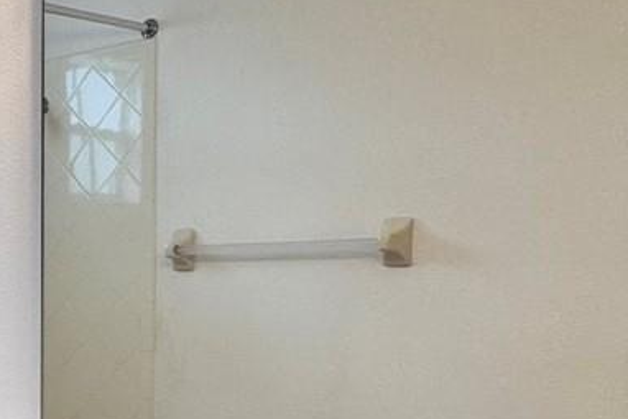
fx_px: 1064
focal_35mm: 61
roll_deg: +0.5
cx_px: -214
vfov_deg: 22.0
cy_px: 337
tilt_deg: -4.6
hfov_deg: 27.0
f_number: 2.2
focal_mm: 2.22
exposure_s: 1/120
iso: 100
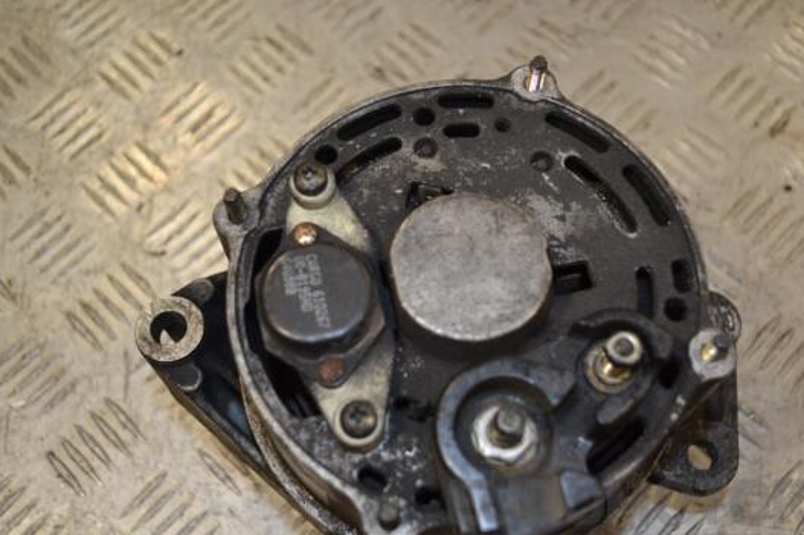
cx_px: 420
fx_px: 915
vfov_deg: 32.6
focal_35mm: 41
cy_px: 299
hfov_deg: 47.4
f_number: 4
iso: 220
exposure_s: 1/125
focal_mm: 24
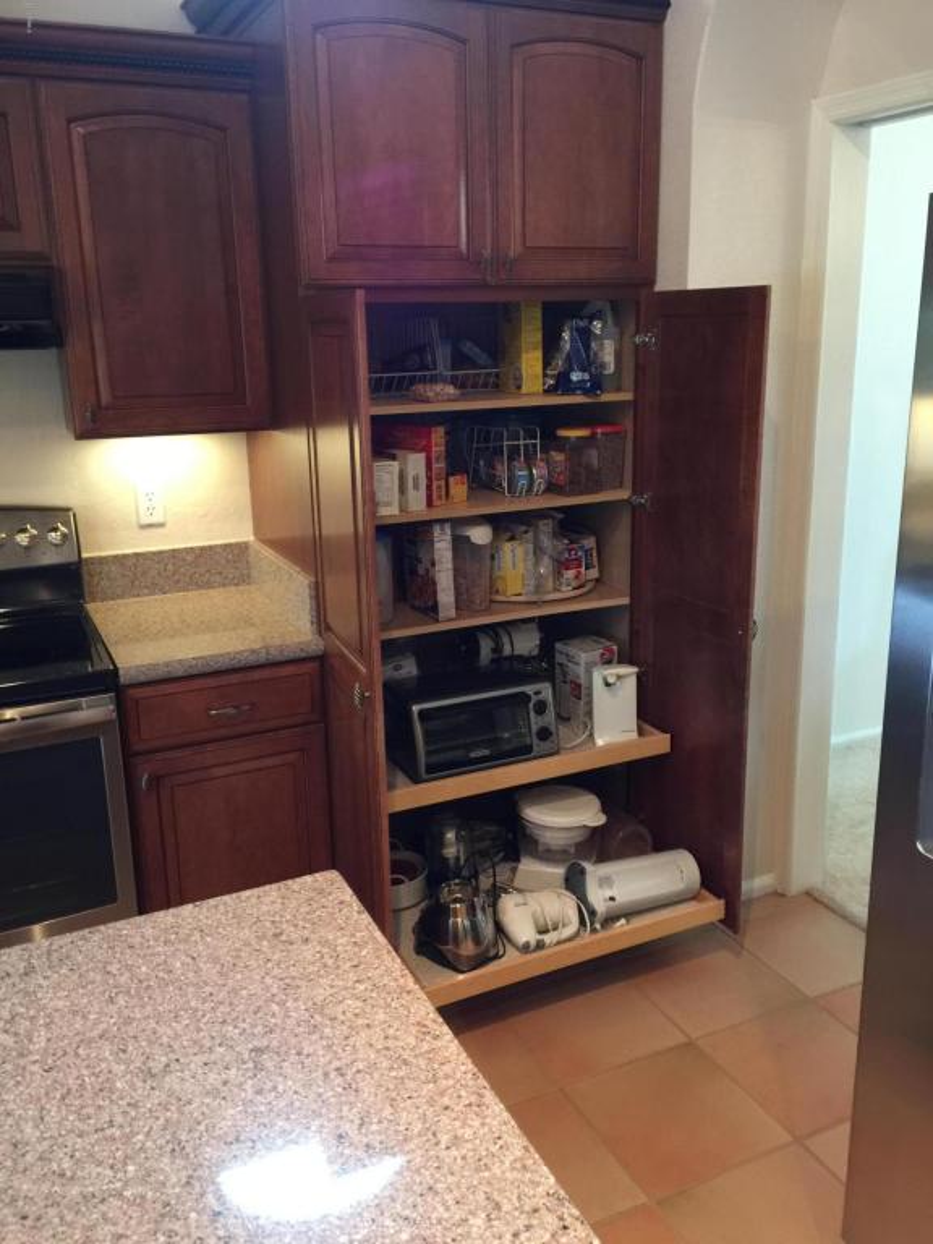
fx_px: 1042
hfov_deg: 48.2
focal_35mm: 29
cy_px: 622
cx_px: 466
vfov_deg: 61.7
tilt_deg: -15.3
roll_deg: +0.5
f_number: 2.2
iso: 125
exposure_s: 1/15
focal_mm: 4.15
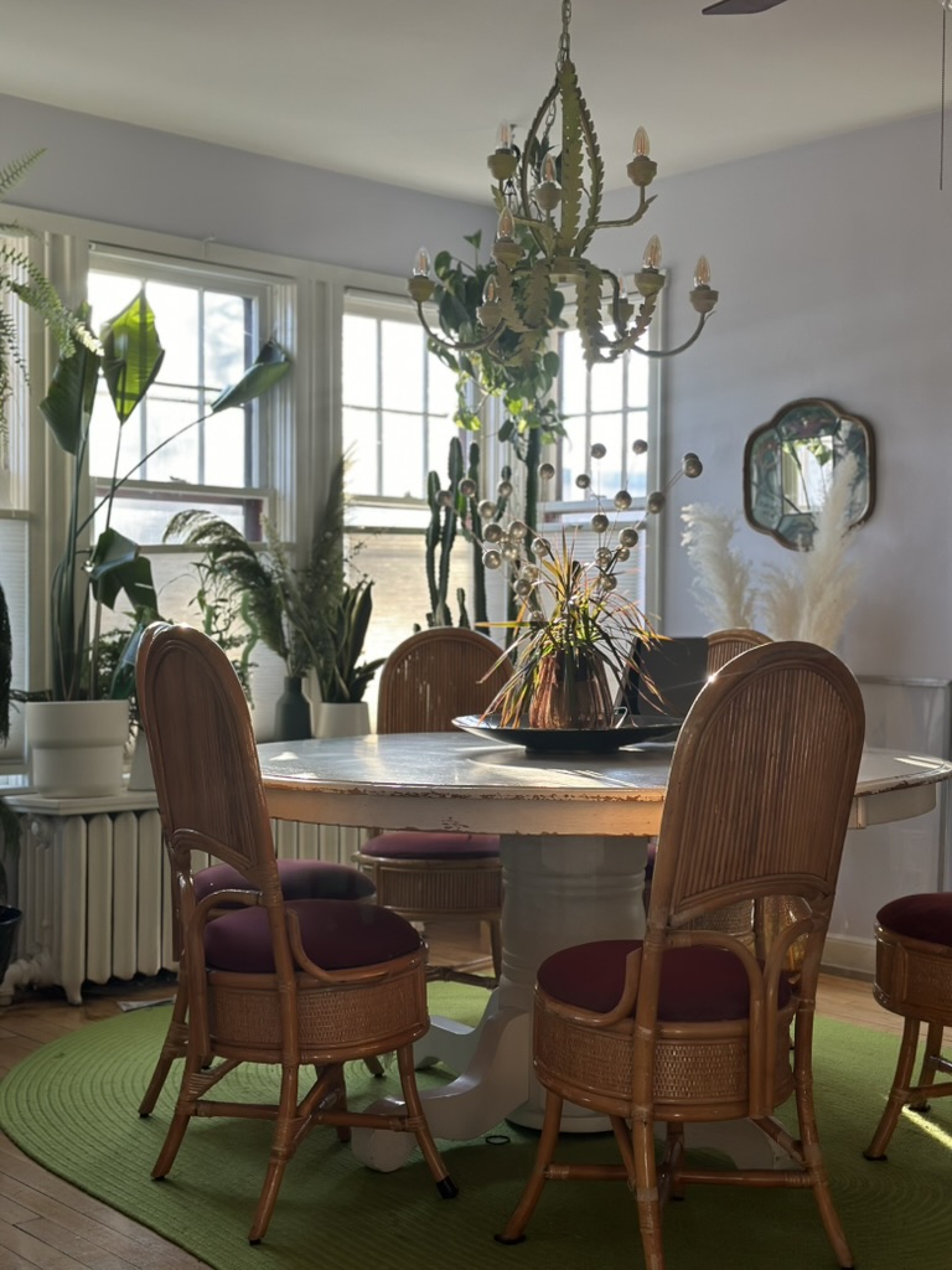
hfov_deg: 30.3
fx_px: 1760
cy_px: 635
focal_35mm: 48
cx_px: 476
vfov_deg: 39.7
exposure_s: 1/123
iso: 64
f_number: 1.78
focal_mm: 6.86
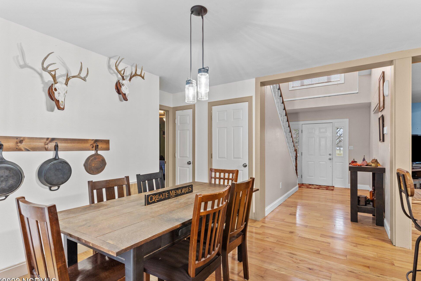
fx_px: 210
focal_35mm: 18
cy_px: 146
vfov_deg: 67.3
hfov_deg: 90.0
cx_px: 217
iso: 1000
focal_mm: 17
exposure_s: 1/5
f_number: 5.6
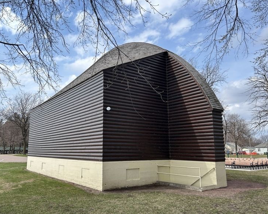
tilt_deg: +10.4
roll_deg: +0.5
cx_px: 121
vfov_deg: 51.5
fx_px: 222
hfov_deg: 62.1
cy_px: 110
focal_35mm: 28
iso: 50
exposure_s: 1/1000
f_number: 1.5
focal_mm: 5.7
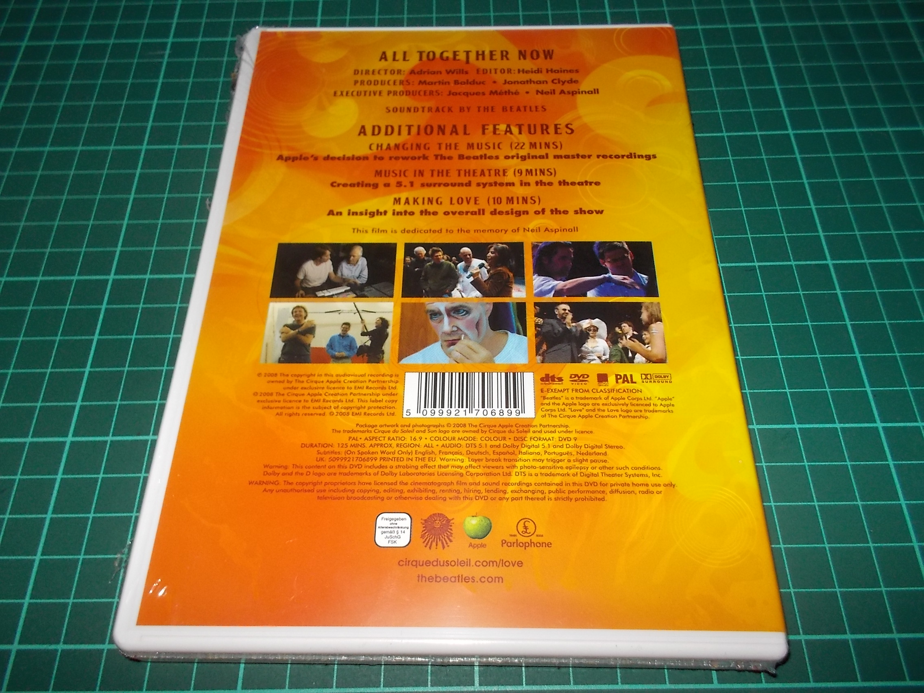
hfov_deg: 61.7
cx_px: 462
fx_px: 774
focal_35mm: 29
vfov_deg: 48.2
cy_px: 346
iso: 200
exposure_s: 1/30
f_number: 3.3
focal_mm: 4.1
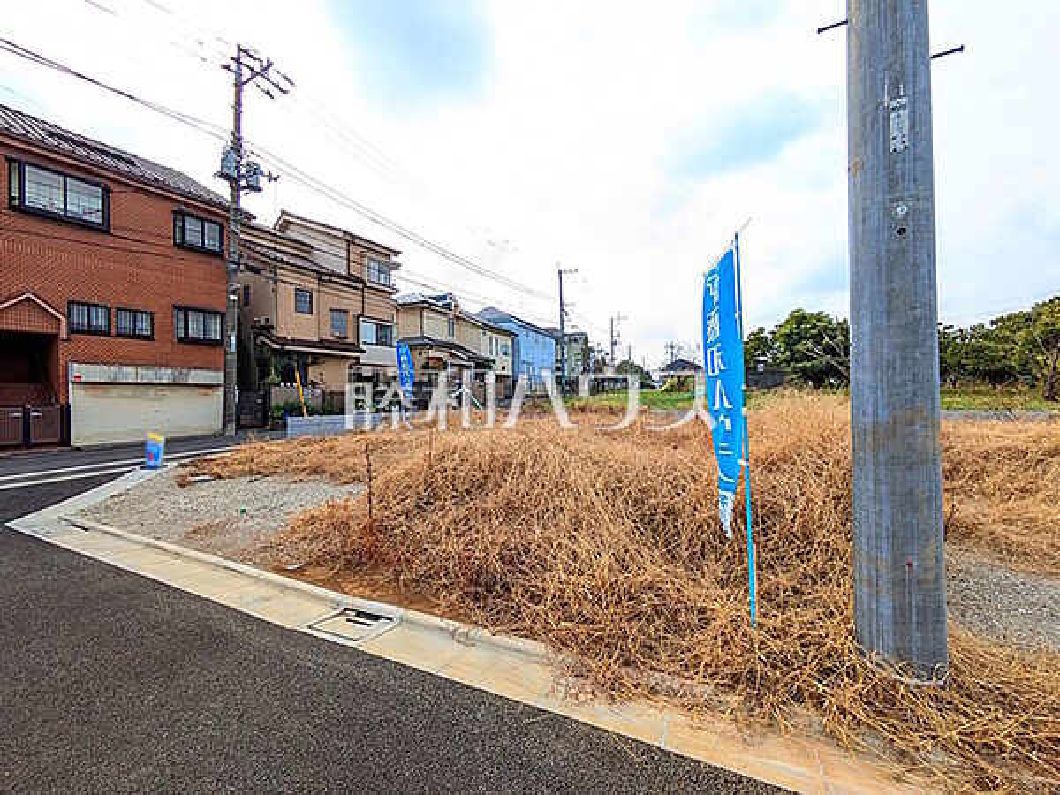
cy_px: 398
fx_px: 429
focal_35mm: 14
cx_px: 530
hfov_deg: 102.1
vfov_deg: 85.7
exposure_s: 1/609
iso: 49
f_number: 2.2
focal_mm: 1.83
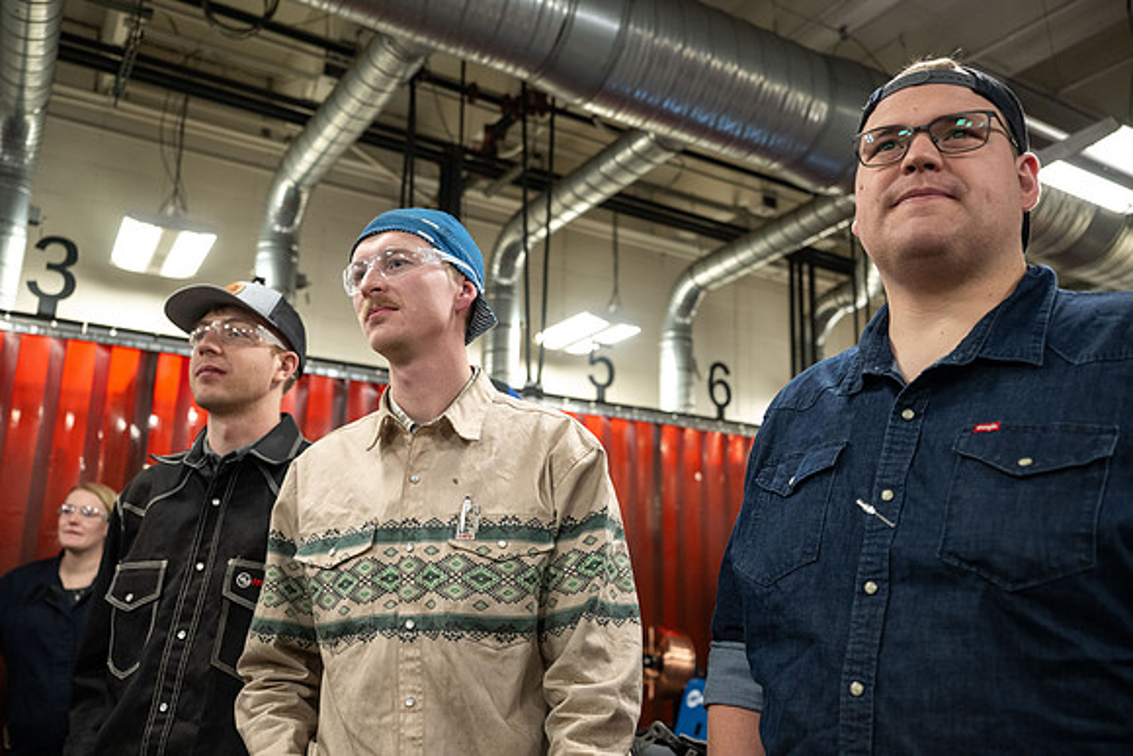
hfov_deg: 61.1
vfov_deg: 43.0
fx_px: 960
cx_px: 566
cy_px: 378
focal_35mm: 30
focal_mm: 30.5
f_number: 3.2
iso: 1600
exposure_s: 1/250
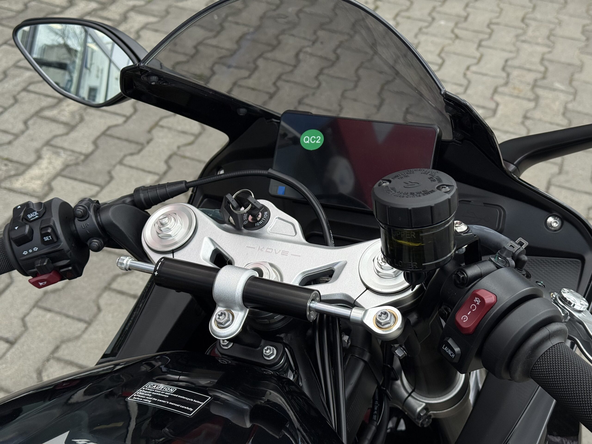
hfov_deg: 39.7
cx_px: 296
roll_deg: -3.3
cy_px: 222
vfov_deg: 30.3
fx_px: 821
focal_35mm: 48
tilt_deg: -37.2
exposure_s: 1/2033
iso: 64
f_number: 1.78
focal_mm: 6.76
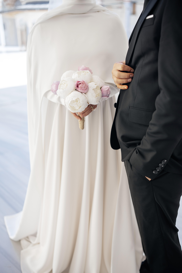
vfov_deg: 54.4
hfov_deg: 37.9
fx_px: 265
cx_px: 91
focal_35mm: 35
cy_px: 136
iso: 100
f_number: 2
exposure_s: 1/750
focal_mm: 35
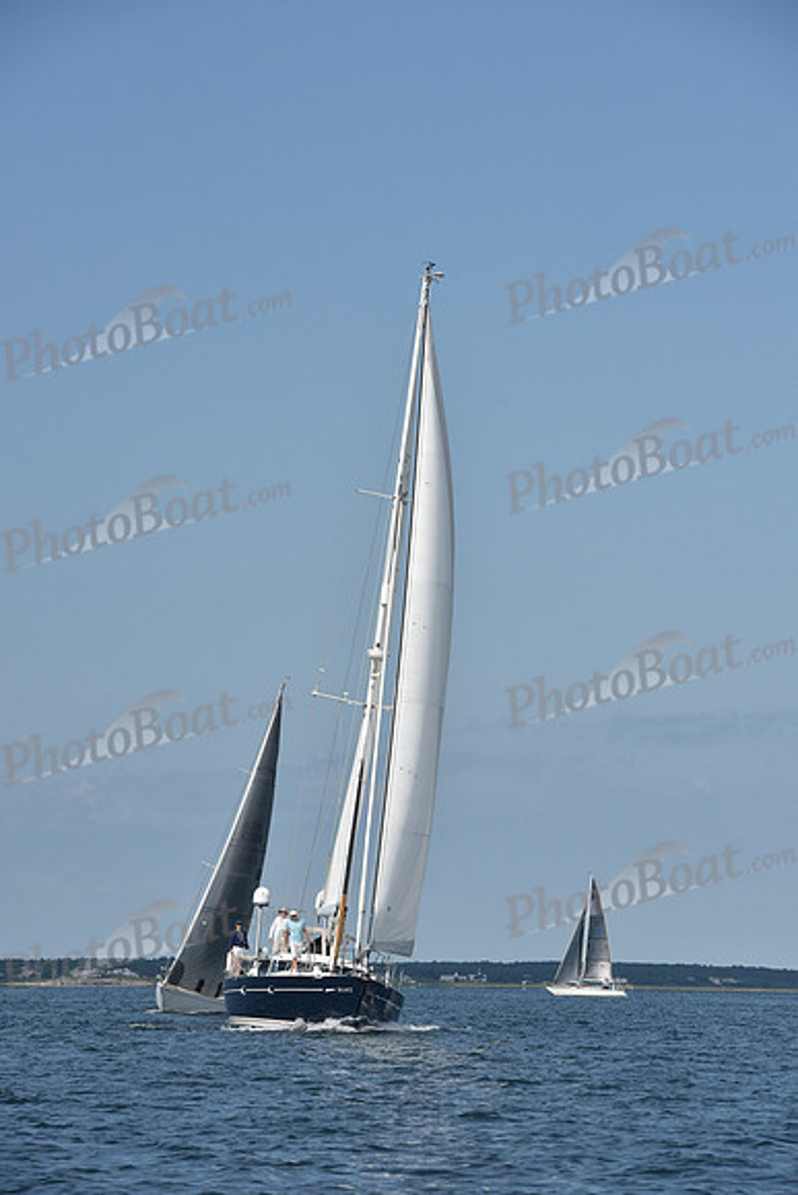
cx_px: 399
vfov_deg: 12.4
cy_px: 598
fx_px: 5483
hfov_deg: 8.3
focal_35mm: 165
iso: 320
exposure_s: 1/1250
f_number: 10
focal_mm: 165
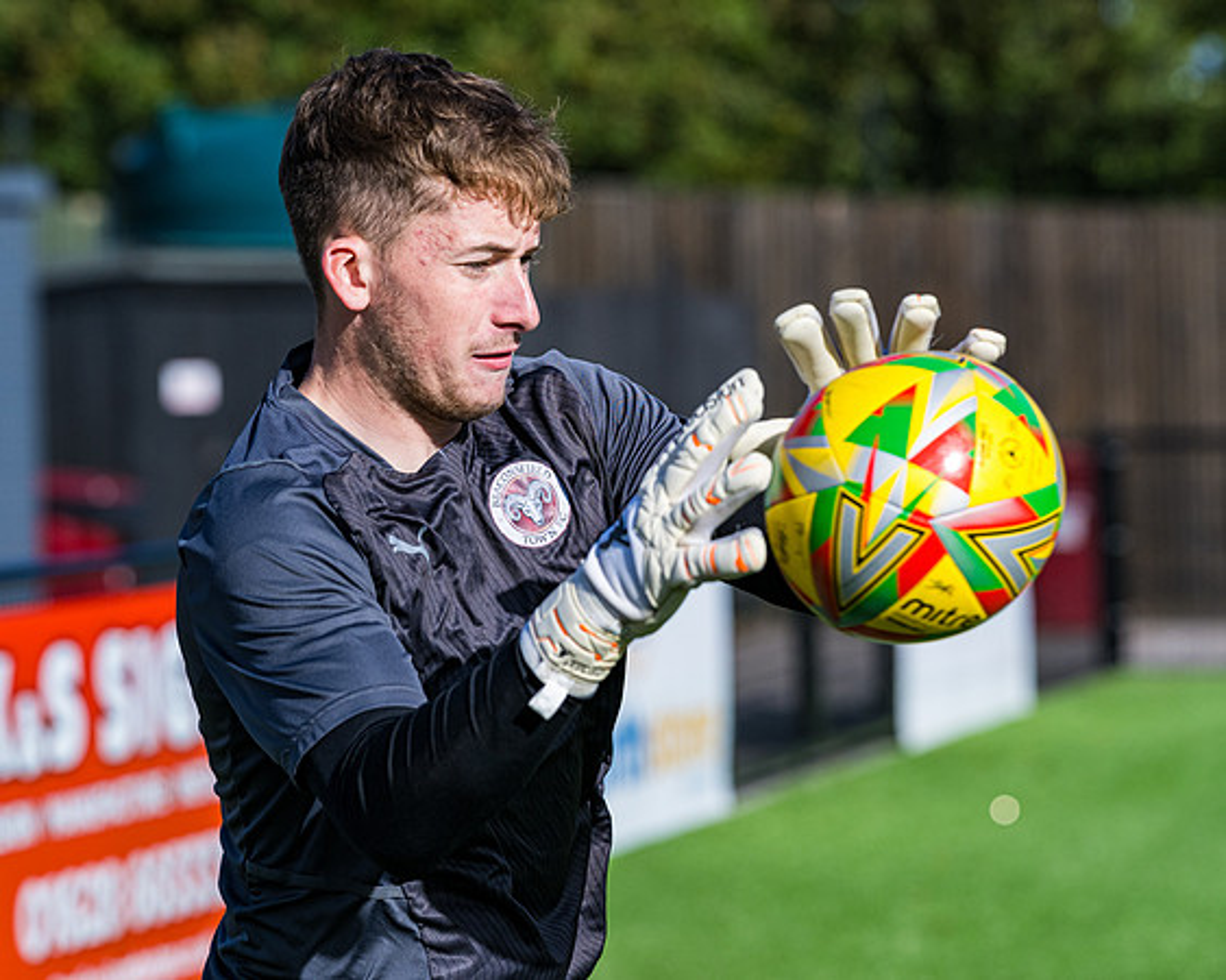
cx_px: 770
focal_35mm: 175
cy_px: 430
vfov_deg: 8.8
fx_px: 6349
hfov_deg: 11.0
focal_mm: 135
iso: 400
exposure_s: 1/4000
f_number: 4
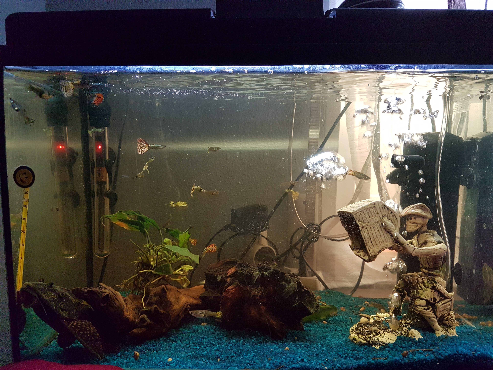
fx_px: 370
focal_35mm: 26
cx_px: 246
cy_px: 185
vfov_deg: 53.1
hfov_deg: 67.3
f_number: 1.7
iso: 320
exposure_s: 1/100
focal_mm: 4.2
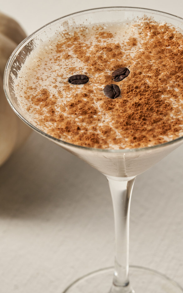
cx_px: 103
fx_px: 1556
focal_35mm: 195
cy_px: 184
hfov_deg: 6.7
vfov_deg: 10.7
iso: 320
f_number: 8
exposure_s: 1/200
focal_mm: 105
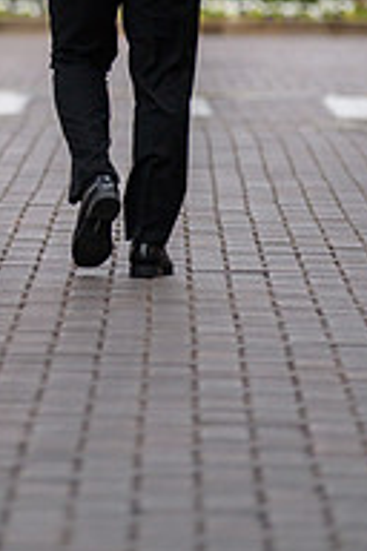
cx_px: -54
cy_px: -3
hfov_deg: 3.4
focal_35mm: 399
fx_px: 6101
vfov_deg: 5.2
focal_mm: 170
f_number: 2.8
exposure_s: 1/3200
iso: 250
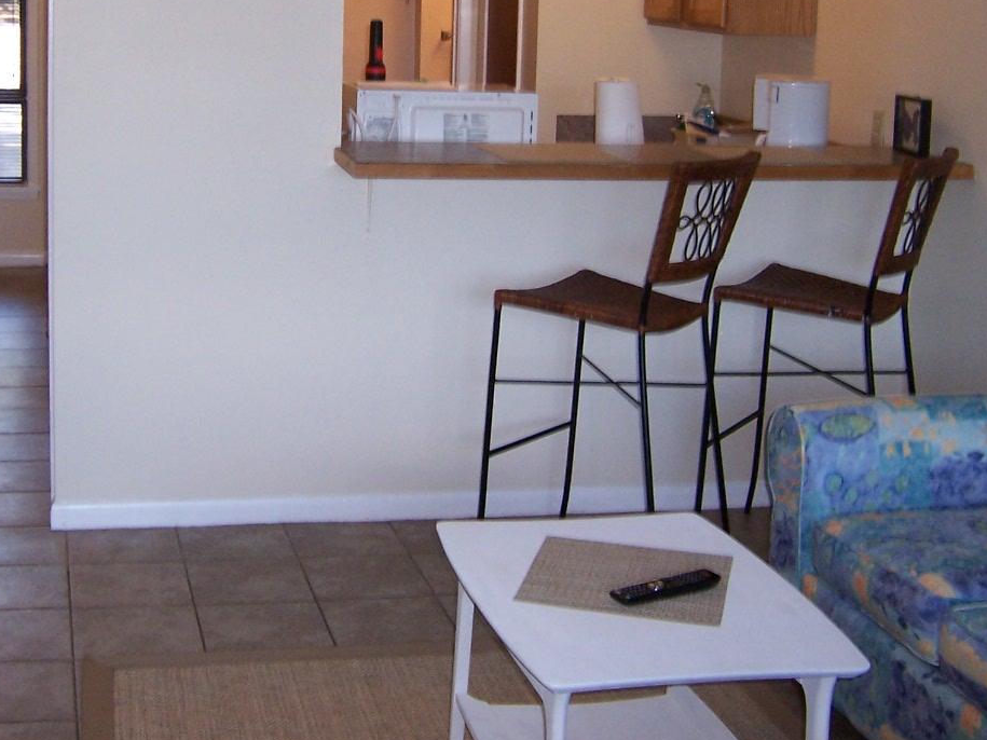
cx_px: 274
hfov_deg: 33.8
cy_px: 165
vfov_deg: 25.7
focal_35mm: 56
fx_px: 1597
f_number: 2.8
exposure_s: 1/60
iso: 140
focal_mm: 5.5
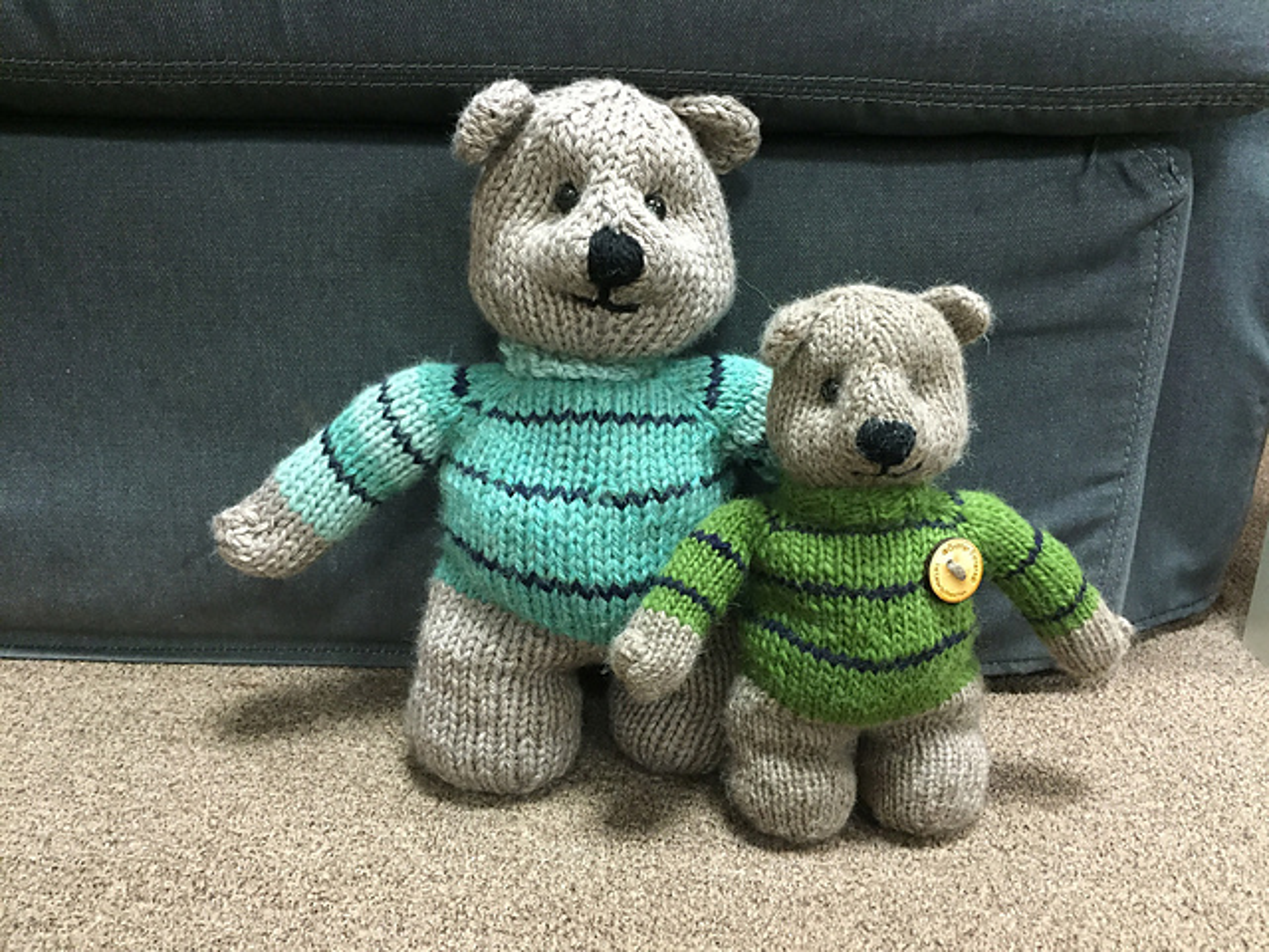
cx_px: 634
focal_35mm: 29
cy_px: 476
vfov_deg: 48.2
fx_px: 1063
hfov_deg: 61.7
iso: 250
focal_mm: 4.15
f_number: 2.2
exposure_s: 1/30
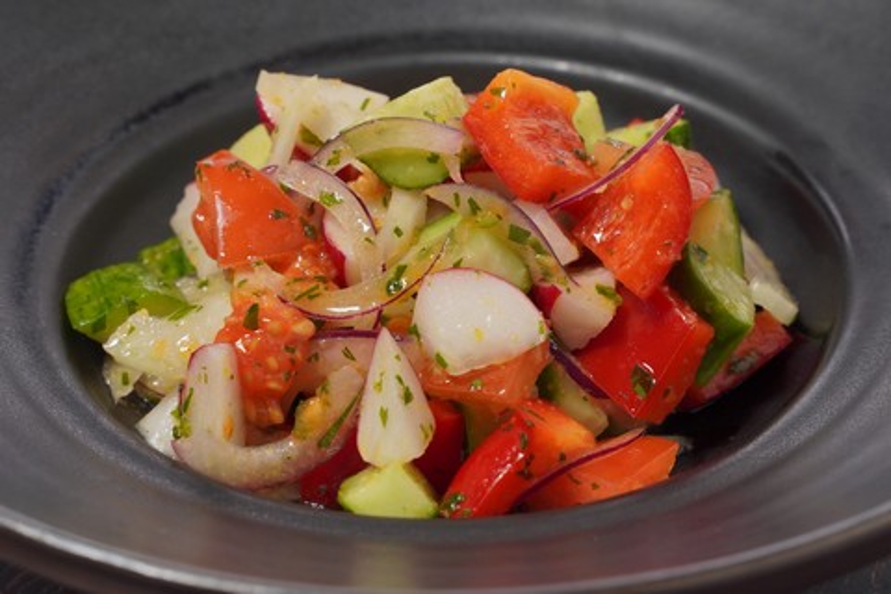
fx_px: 2450
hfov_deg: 20.6
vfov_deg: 13.8
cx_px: 446
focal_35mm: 99
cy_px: 297
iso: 400
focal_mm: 66
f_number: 8
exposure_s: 1/30
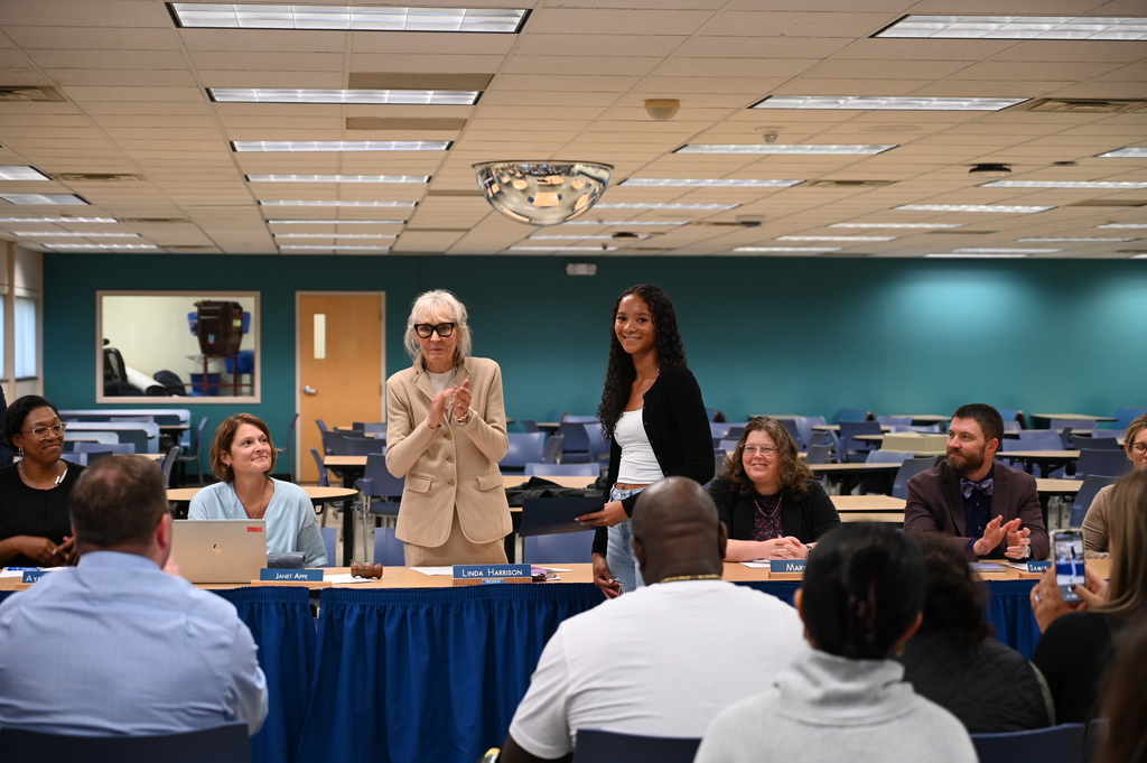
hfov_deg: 28.9
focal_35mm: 70
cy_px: 382
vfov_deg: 19.4
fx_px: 2228
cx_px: 574
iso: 1600
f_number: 4
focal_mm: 70
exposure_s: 1/125
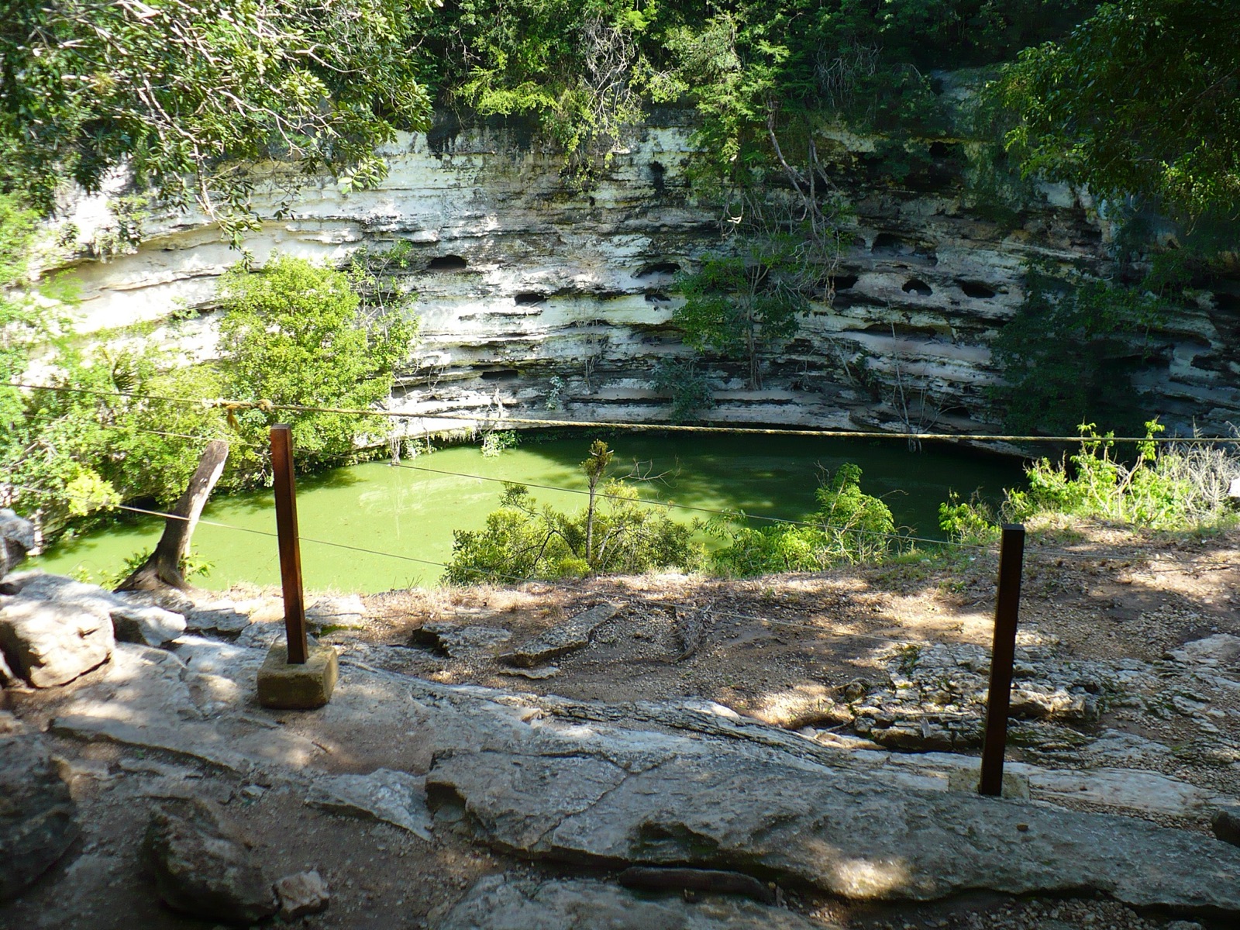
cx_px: 620
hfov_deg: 50.1
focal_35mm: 37
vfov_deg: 38.7
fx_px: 1325
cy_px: 465
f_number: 2.8
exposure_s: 1/320
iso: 100
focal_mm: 6.1
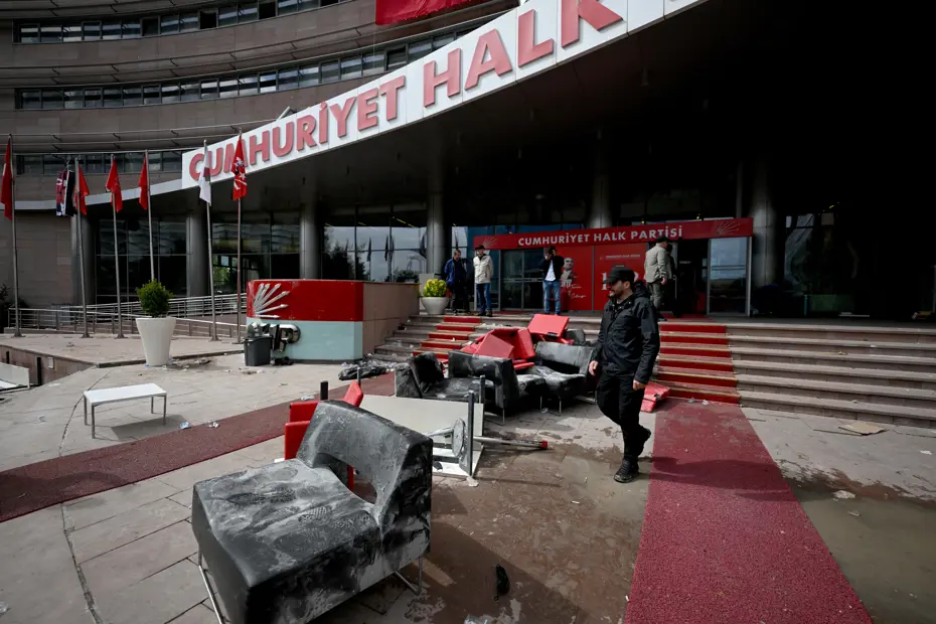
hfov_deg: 104.3
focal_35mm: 14
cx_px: 468
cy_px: 312
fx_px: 364
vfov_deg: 81.2
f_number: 2.8
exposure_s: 1/8000
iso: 400
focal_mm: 14
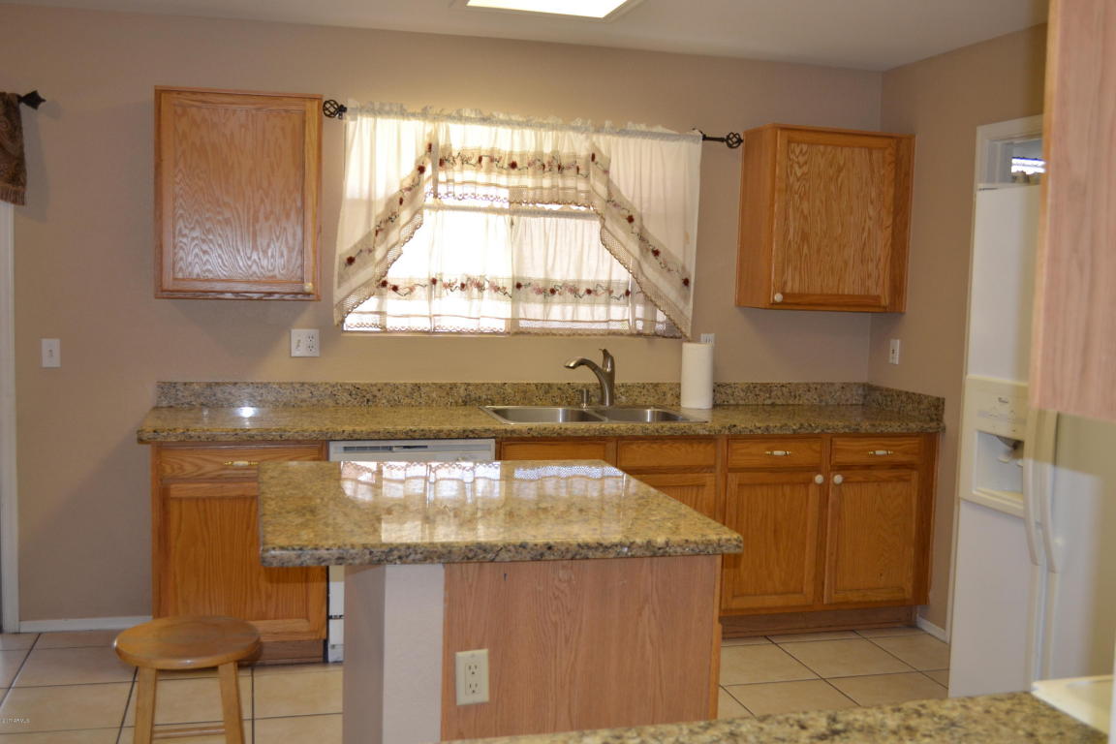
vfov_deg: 36.9
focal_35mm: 36
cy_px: 372
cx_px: 558
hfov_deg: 53.1
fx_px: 1116
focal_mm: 24
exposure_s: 1/60
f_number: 4
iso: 450
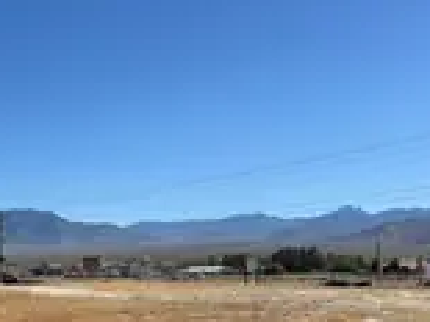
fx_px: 770
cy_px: 294
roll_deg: +0.6
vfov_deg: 23.0
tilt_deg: -2.1
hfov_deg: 29.7
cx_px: 28
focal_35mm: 62
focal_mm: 6.76
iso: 80
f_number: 1.78
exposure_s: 1/6410
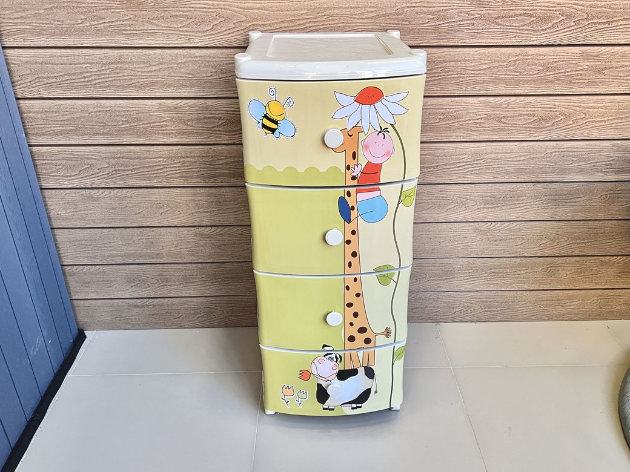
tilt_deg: -28.6
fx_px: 546
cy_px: 254
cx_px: 333
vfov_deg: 46.8
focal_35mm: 30
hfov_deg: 59.9
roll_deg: -0.6
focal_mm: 5.7
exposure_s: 1/60
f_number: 1.5
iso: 160
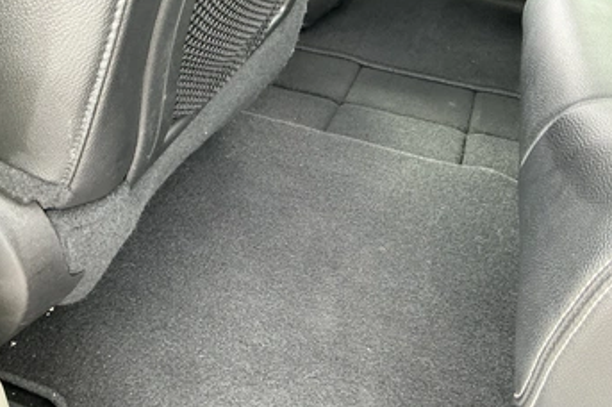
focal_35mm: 34
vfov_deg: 38.8
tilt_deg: -39.7
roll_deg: -6.2
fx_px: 577
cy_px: 200
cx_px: 280
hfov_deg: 55.8
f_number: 1.8
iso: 200
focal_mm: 3
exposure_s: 1/60
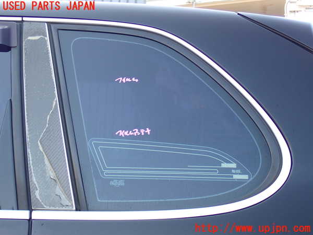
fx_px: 561
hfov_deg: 31.2
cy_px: 118
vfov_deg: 23.7
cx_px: 156
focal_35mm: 62
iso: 200
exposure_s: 1/100
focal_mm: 11.09
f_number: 3.6
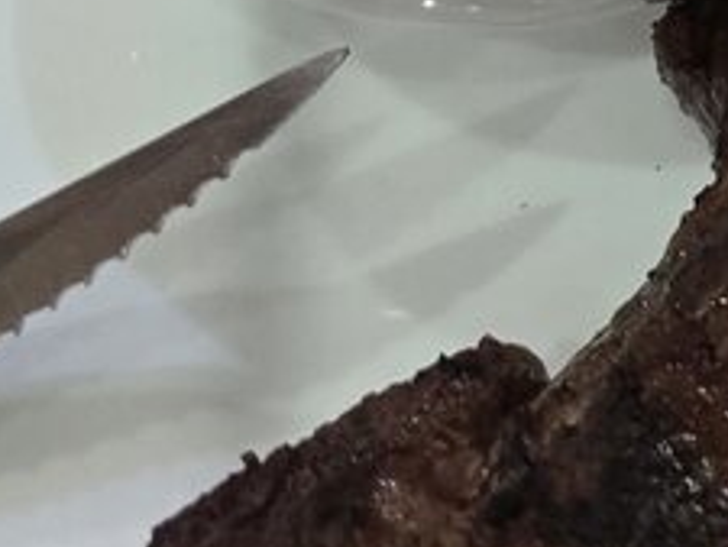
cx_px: 1948
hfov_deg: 10.7
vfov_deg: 9.3
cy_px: -634
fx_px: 3093
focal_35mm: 147
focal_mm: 6.3
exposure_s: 1/120
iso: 500
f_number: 1.7
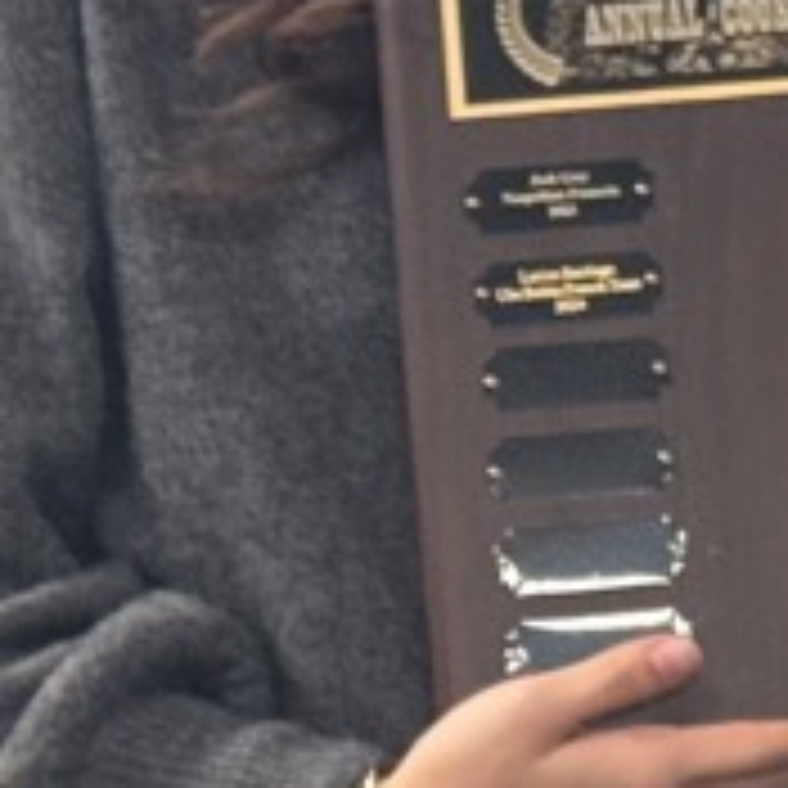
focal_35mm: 291
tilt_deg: -6.7
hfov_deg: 6.0
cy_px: 221
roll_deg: -0.3
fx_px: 7495
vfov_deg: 6.0
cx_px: 450
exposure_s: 1/60
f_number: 1.78
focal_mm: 6.76
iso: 80
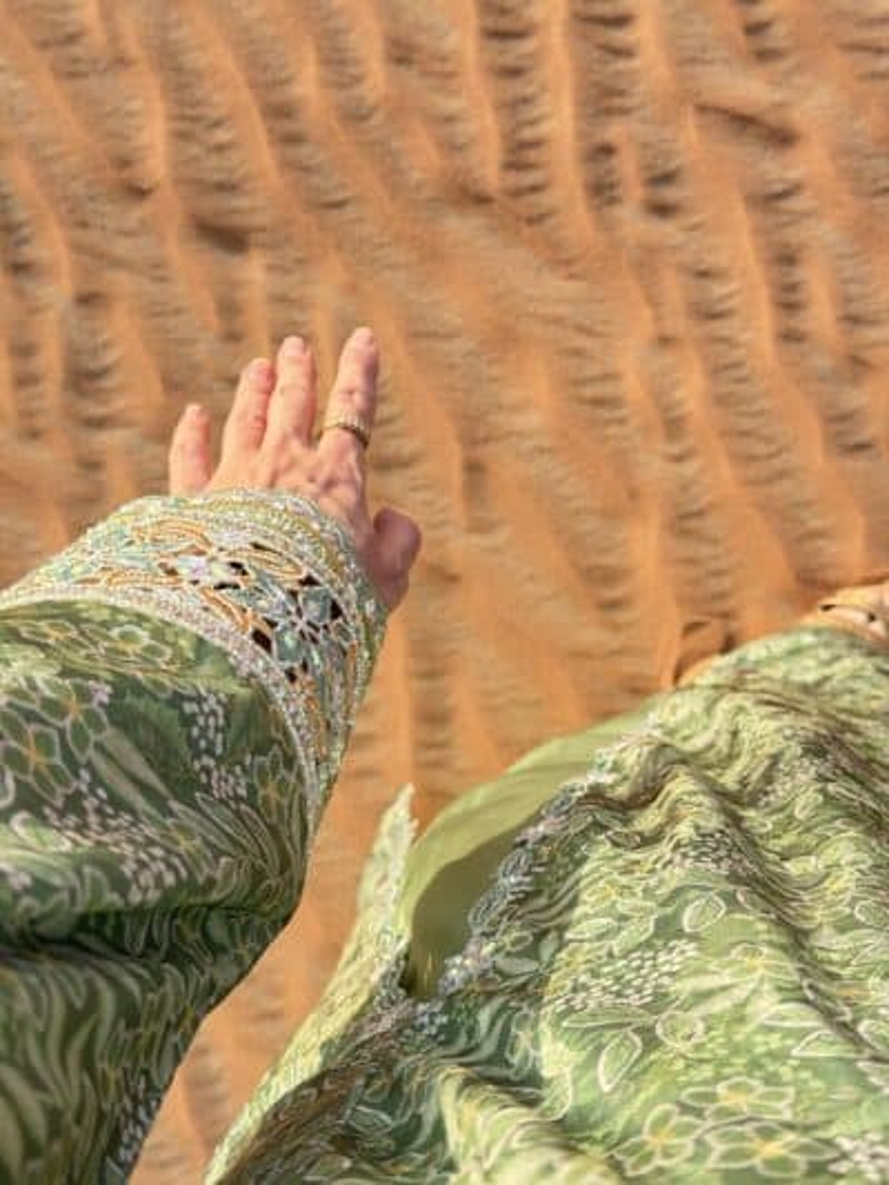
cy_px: 592
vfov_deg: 39.6
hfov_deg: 30.3
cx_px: 444
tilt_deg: -83.1
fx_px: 1643
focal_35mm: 48
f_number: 1.78
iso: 80
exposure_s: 1/1203
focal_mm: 6.76
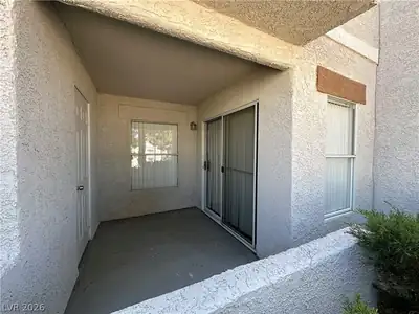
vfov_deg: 85.7
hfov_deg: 102.1
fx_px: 169
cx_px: 210
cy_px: 157
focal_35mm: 14
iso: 40
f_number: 2.2
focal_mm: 2.22
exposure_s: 1/158
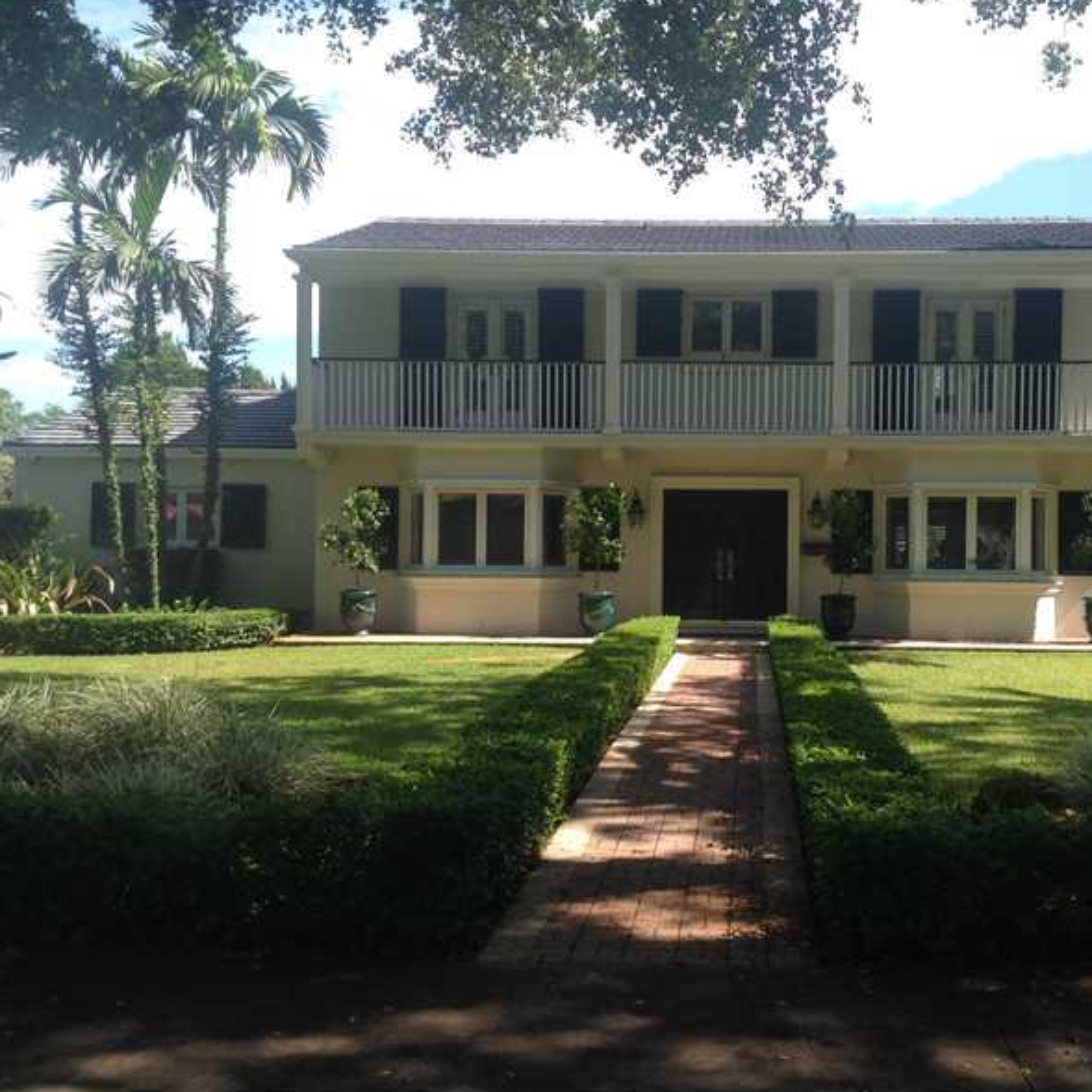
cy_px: 547
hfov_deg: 39.7
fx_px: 1499
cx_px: 695
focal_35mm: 42
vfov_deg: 40.0
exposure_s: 1/630
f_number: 2.4
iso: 50
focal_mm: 4.28
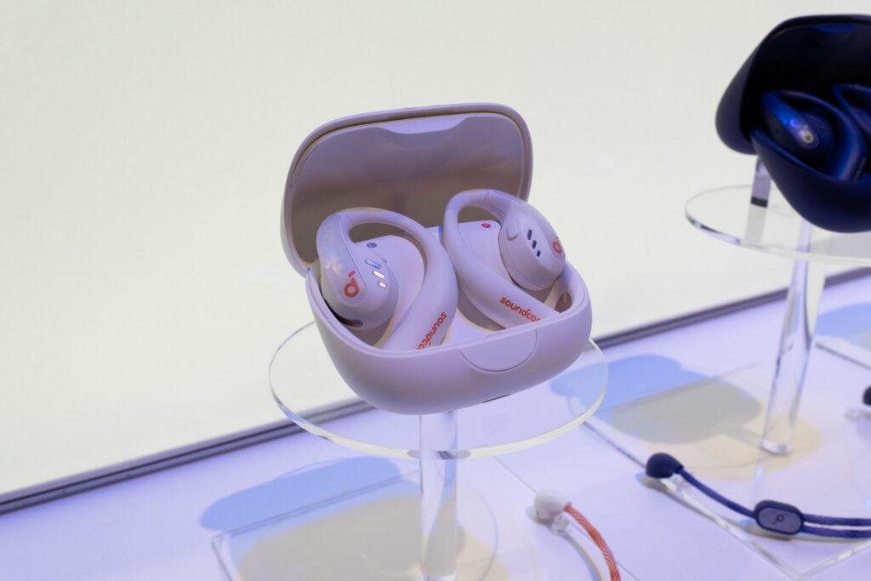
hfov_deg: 58.7
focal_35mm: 32
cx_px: 436
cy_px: 290
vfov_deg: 41.1
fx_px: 774
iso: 2500
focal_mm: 32
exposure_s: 1/250
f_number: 11
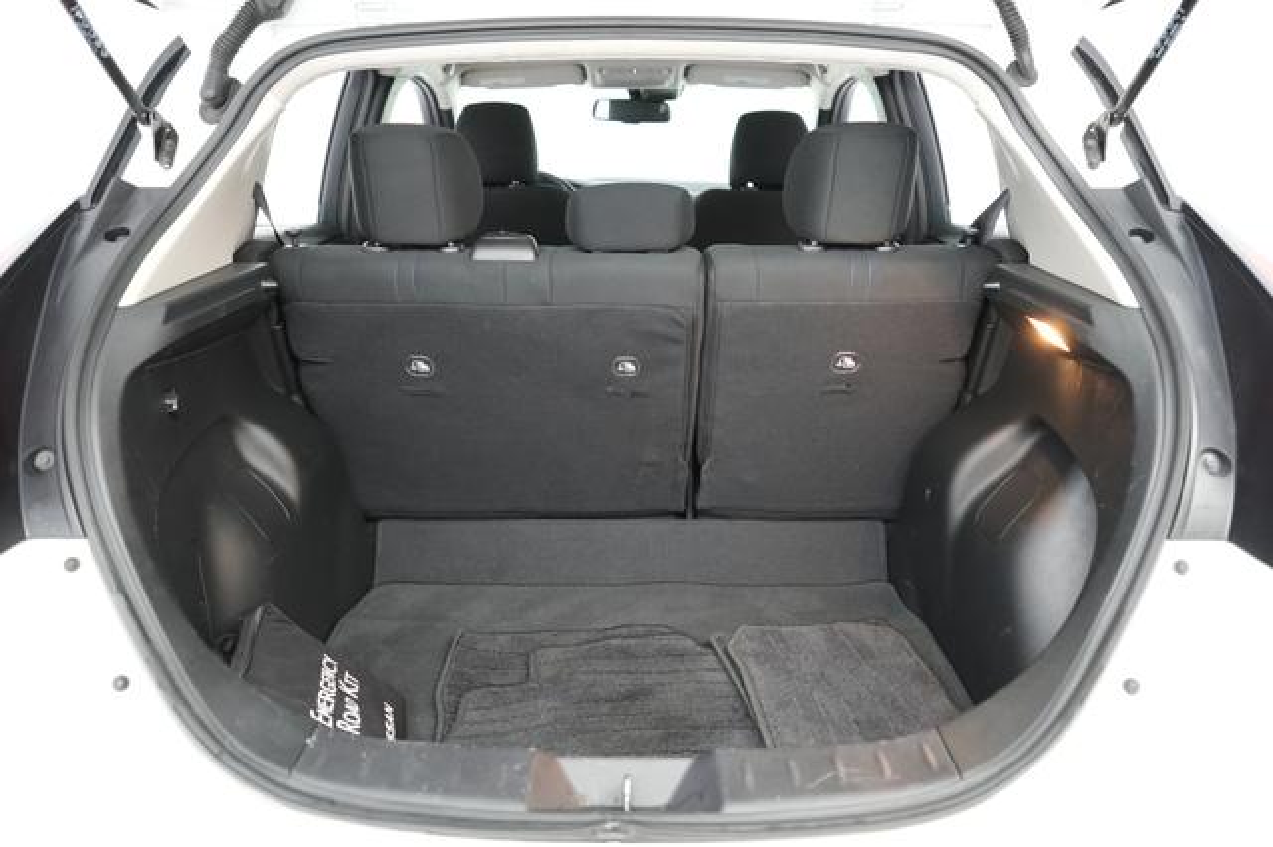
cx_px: 636
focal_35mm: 27
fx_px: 954
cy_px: 424
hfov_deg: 67.4
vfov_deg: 47.9
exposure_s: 1/60
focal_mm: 27
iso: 4000
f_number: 2.8
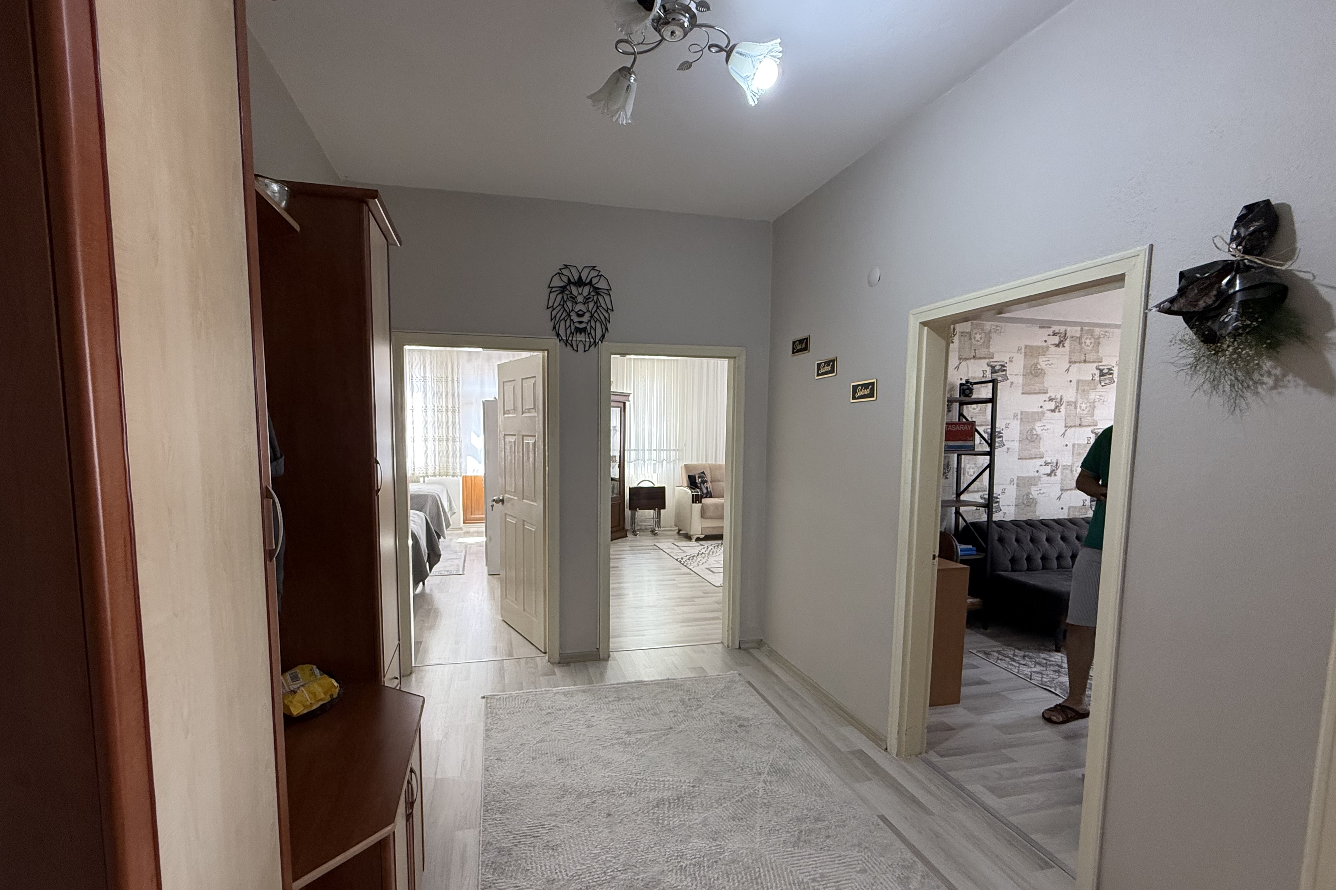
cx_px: 637
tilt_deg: -5.1
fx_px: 594
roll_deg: -1.0
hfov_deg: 96.7
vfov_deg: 73.6
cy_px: 477
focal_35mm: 16
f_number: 2.2
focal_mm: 2.22
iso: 250
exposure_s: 1/100
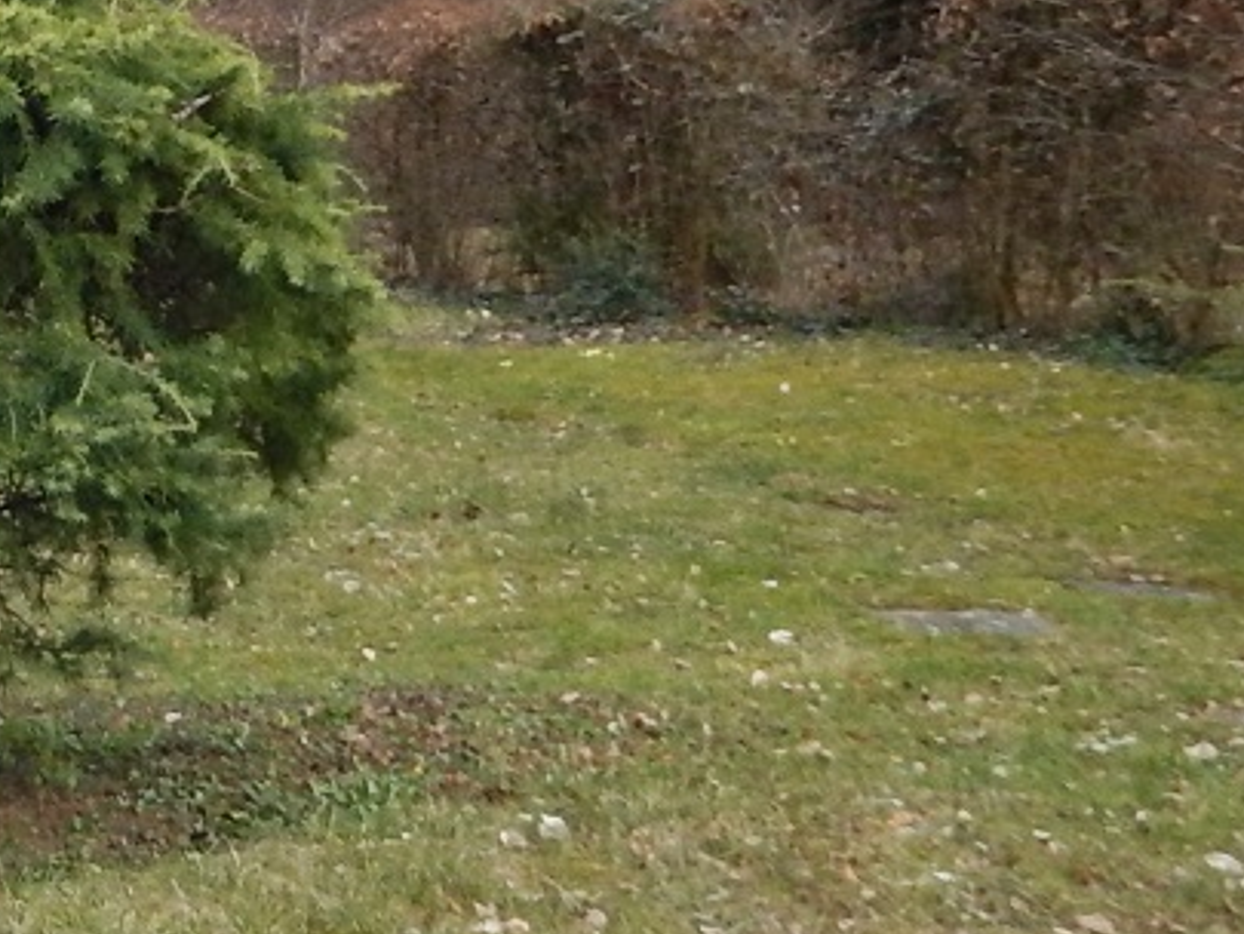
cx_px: -525
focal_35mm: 111
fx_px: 3990
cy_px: -34
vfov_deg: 13.1
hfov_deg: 16.4
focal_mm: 4.5
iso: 125
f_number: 3.4
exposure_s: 1/400
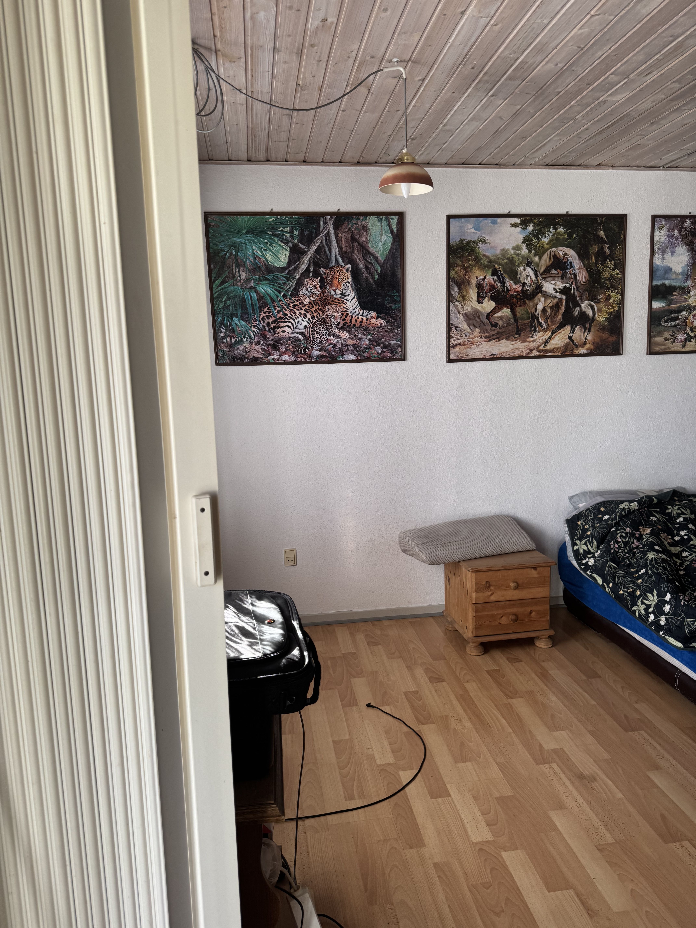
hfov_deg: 56.8
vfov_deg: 71.6
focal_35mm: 24
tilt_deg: -7.0
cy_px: 464
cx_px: 348
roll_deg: +0.8
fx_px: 643
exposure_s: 1/121
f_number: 1.78
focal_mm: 6.76
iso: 80
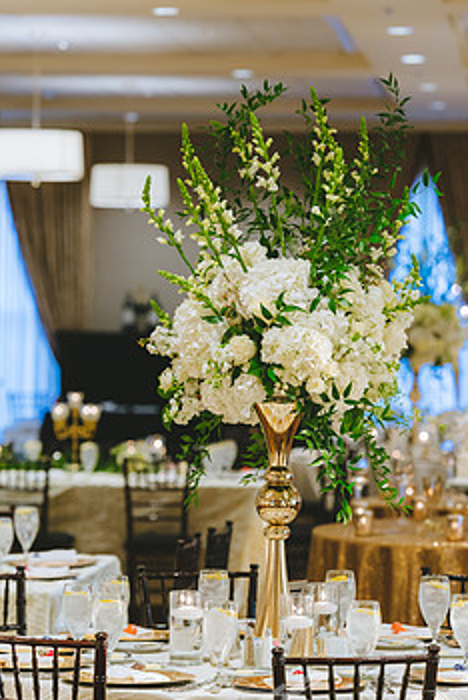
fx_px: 3250
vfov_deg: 12.3
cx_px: 266
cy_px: 362
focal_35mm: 167
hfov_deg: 8.2
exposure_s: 1/160
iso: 1600
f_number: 4.5
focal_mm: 130
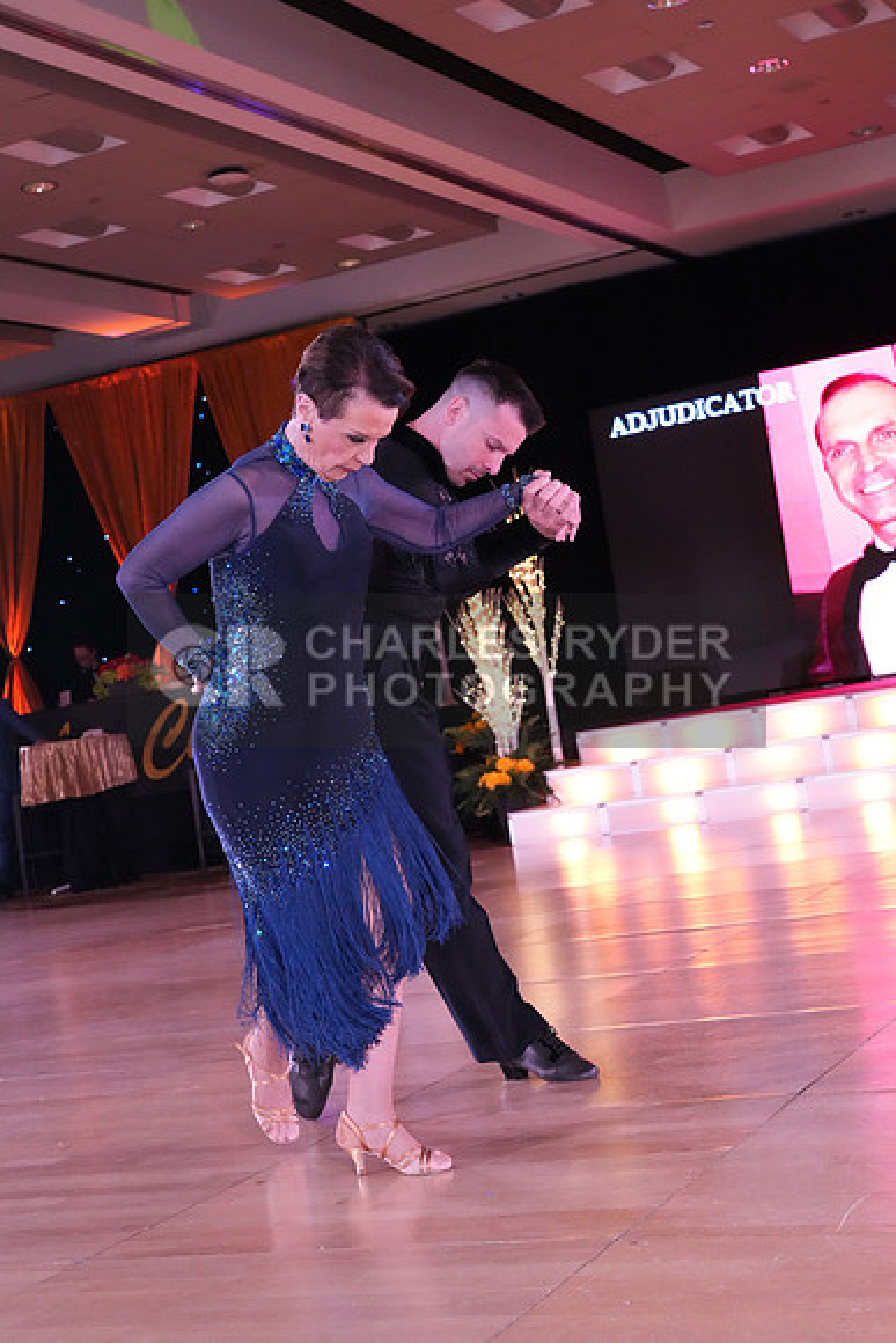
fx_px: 2089
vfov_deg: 35.6
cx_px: 448
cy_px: 672
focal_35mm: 56
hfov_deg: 24.2
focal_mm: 56
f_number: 8
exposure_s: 1/250
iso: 8000
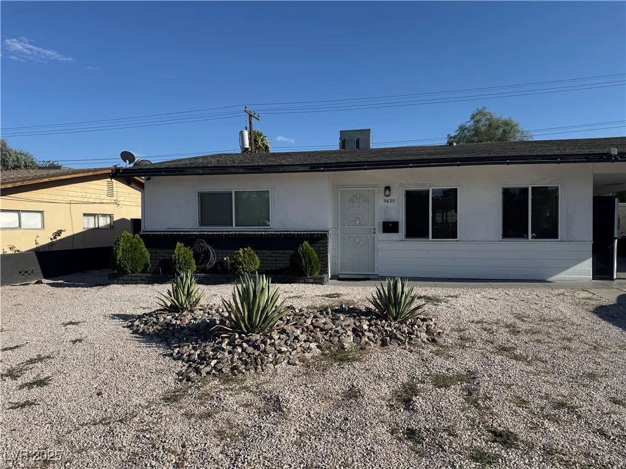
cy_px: 234
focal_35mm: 24
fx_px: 434
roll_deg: +0.5
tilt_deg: -1.5
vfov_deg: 56.8
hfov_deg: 71.6
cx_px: 313
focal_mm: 6.76
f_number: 1.78
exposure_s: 1/5814
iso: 80
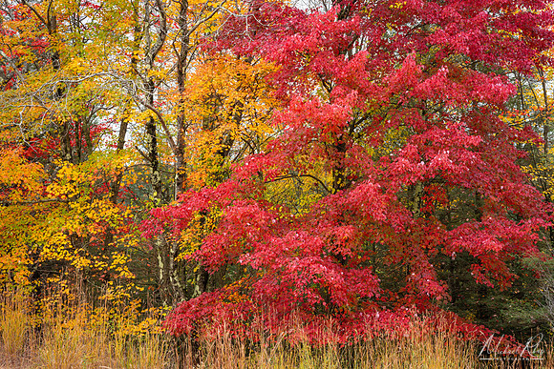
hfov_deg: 23.9
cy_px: 184
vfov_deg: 16.1
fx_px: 1308
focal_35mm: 85
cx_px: 277
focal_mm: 85
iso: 100
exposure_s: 1/20
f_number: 11
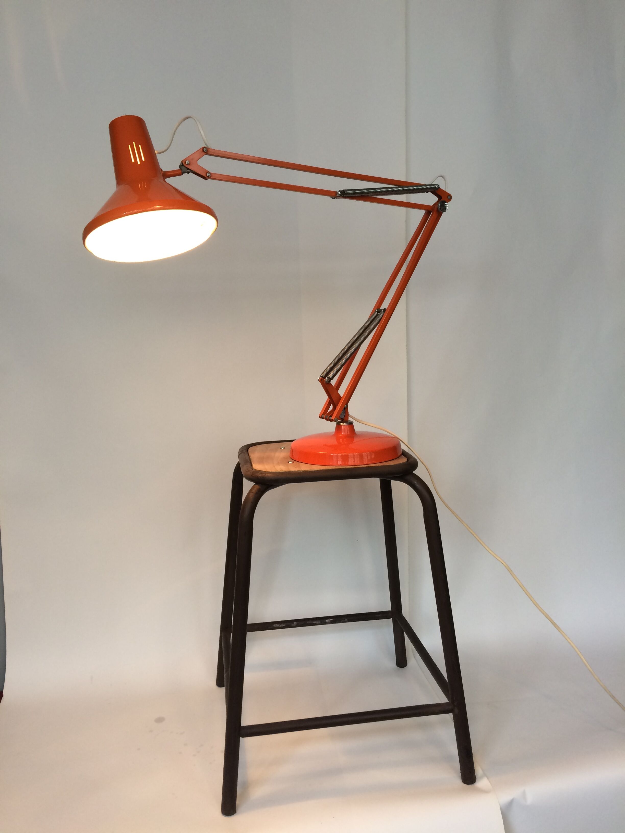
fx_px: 698
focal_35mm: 29
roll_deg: +3.4
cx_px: 312
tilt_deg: -7.6
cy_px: 416
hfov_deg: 48.2
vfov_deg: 61.7
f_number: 2.2
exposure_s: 1/33
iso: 40
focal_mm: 4.15
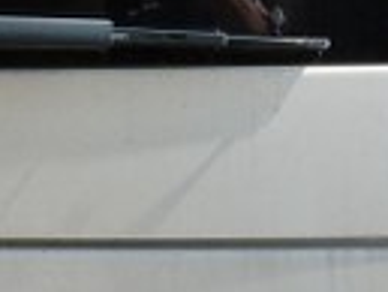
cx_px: -54
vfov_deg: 9.5
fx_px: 1739
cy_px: 24
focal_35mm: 155
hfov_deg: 12.5
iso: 125
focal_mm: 4.5
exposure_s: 1/250
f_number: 4.5
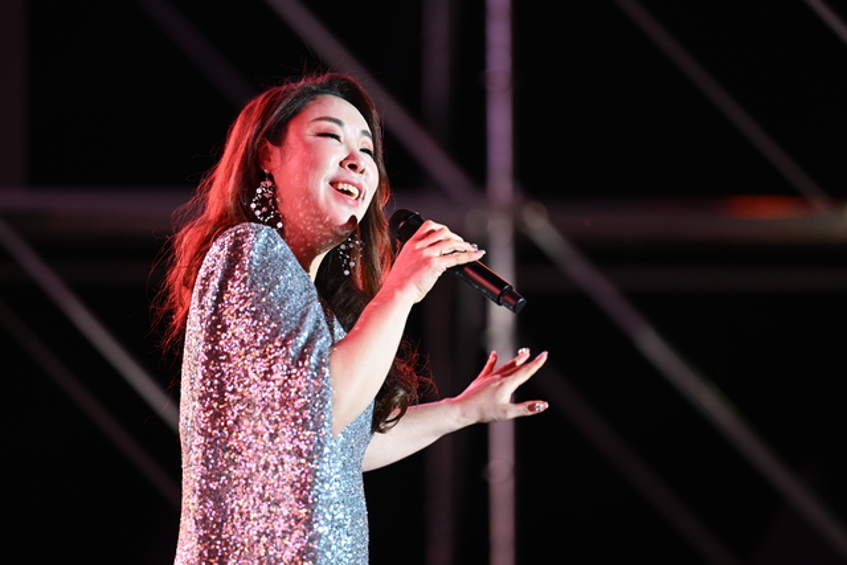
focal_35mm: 200
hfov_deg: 10.3
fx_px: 4706
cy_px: 282
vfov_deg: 6.9
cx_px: 424
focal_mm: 200
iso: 1250
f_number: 2.8
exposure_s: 1/125
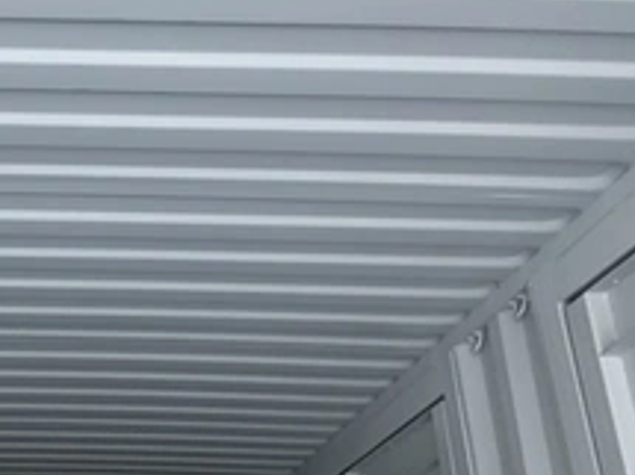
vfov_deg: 27.0
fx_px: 990
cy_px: 212
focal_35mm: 54
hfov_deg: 33.6
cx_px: 59
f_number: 1.8
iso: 125
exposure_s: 1/60
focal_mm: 3
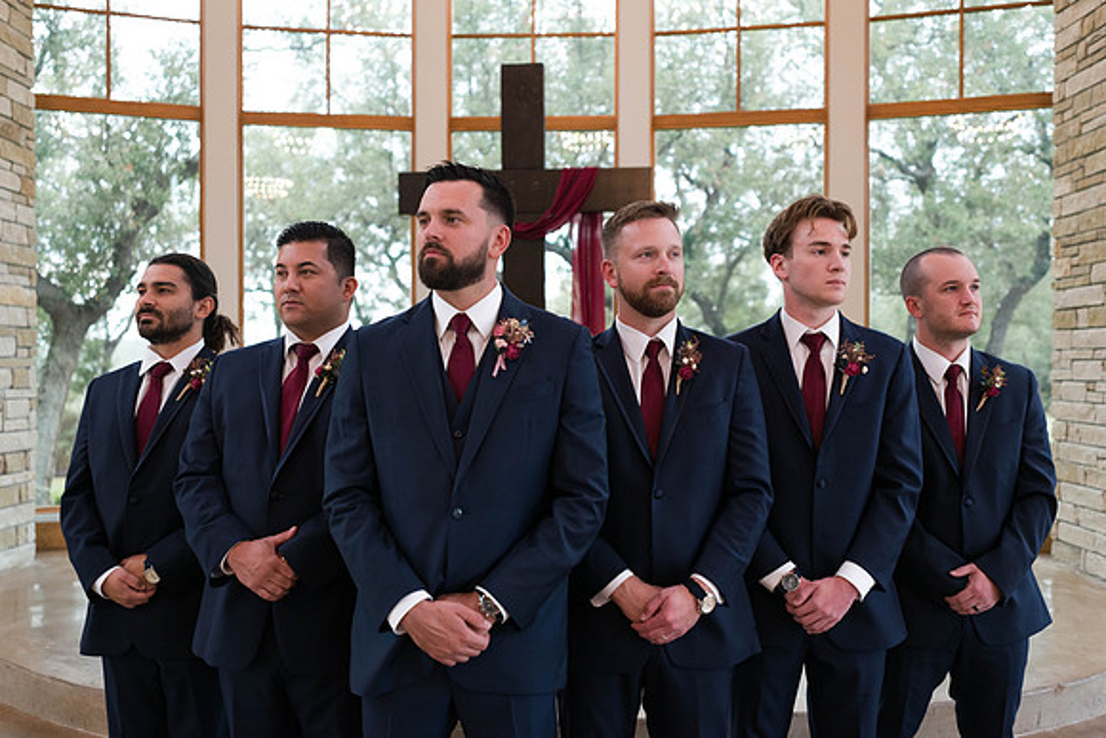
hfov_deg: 53.2
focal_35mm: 36
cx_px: 548
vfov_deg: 37.0
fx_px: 1104
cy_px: 369
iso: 800
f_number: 2.8
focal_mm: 35
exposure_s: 1/125
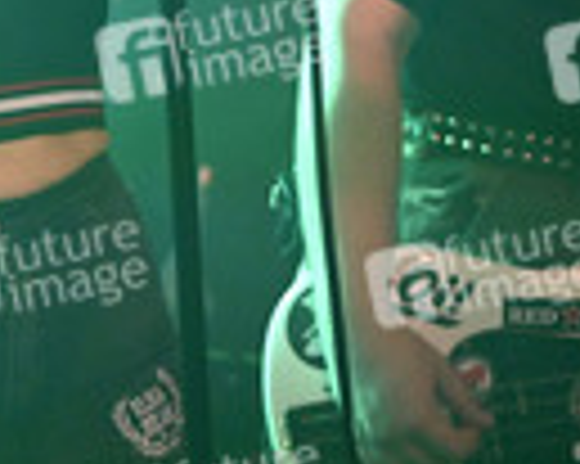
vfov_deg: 11.0
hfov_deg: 13.9
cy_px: -63
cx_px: 92
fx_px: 2367
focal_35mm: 138
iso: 6400
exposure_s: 1/320
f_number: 3.5
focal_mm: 42
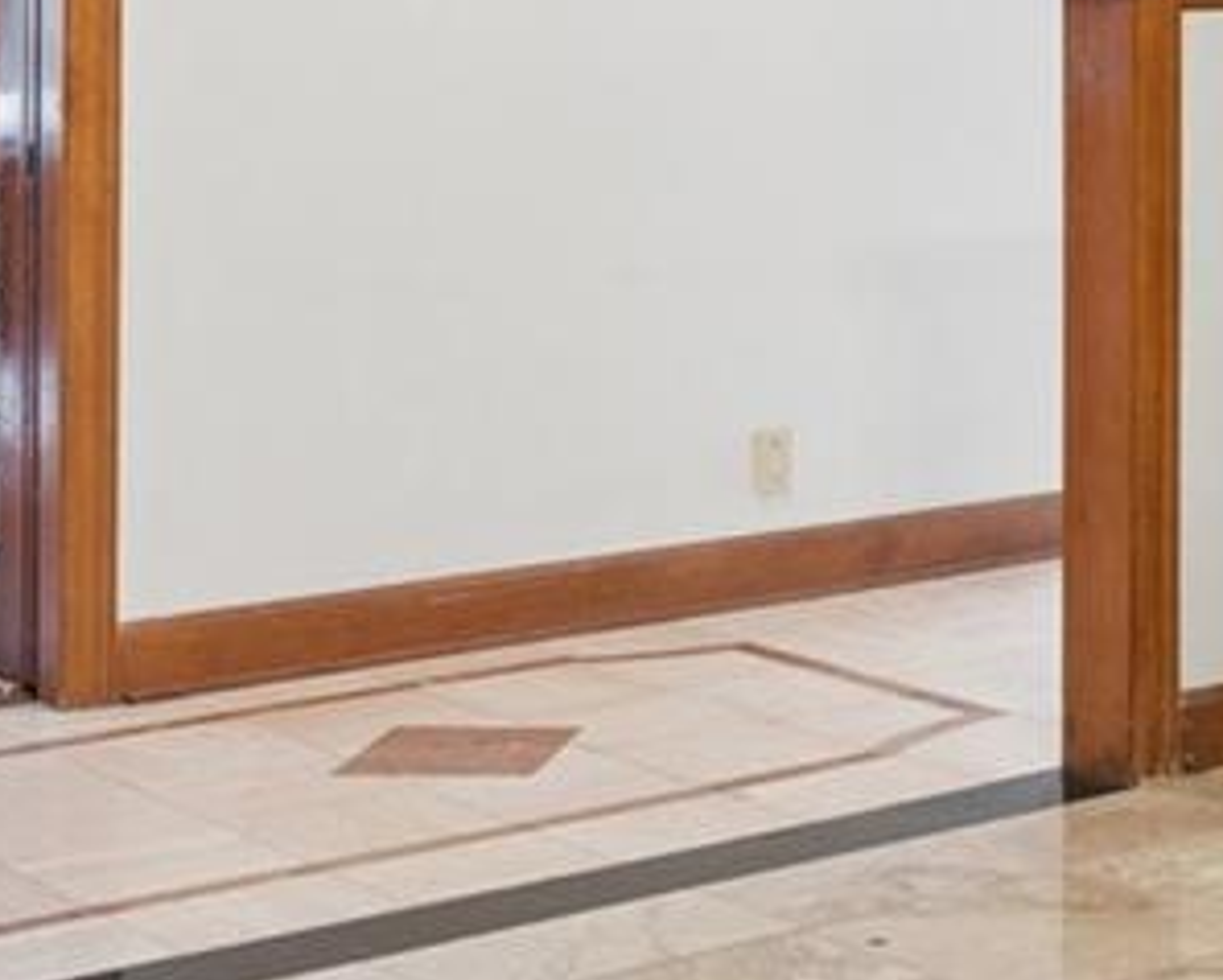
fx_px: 3388
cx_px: 1557
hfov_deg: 19.1
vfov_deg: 16.1
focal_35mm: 94
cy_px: -49
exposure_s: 1
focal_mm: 18.5
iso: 200
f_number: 9
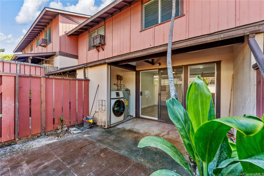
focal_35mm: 15
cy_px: 88
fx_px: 108
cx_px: 132
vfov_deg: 78.4
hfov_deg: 101.5
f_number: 9
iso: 200
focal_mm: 14.7
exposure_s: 1/30
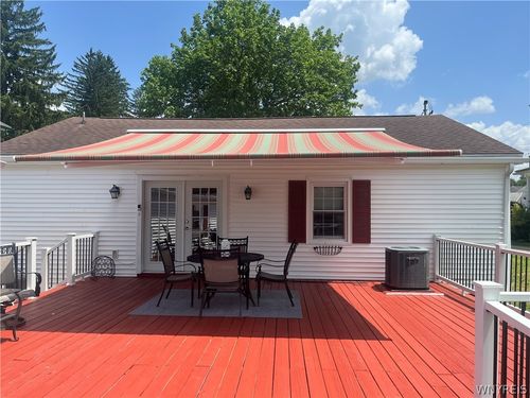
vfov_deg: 53.1
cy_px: 199
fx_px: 398
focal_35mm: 26
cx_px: 265
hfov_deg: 67.3
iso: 50
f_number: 1.6
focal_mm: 5.1
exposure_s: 1/2632
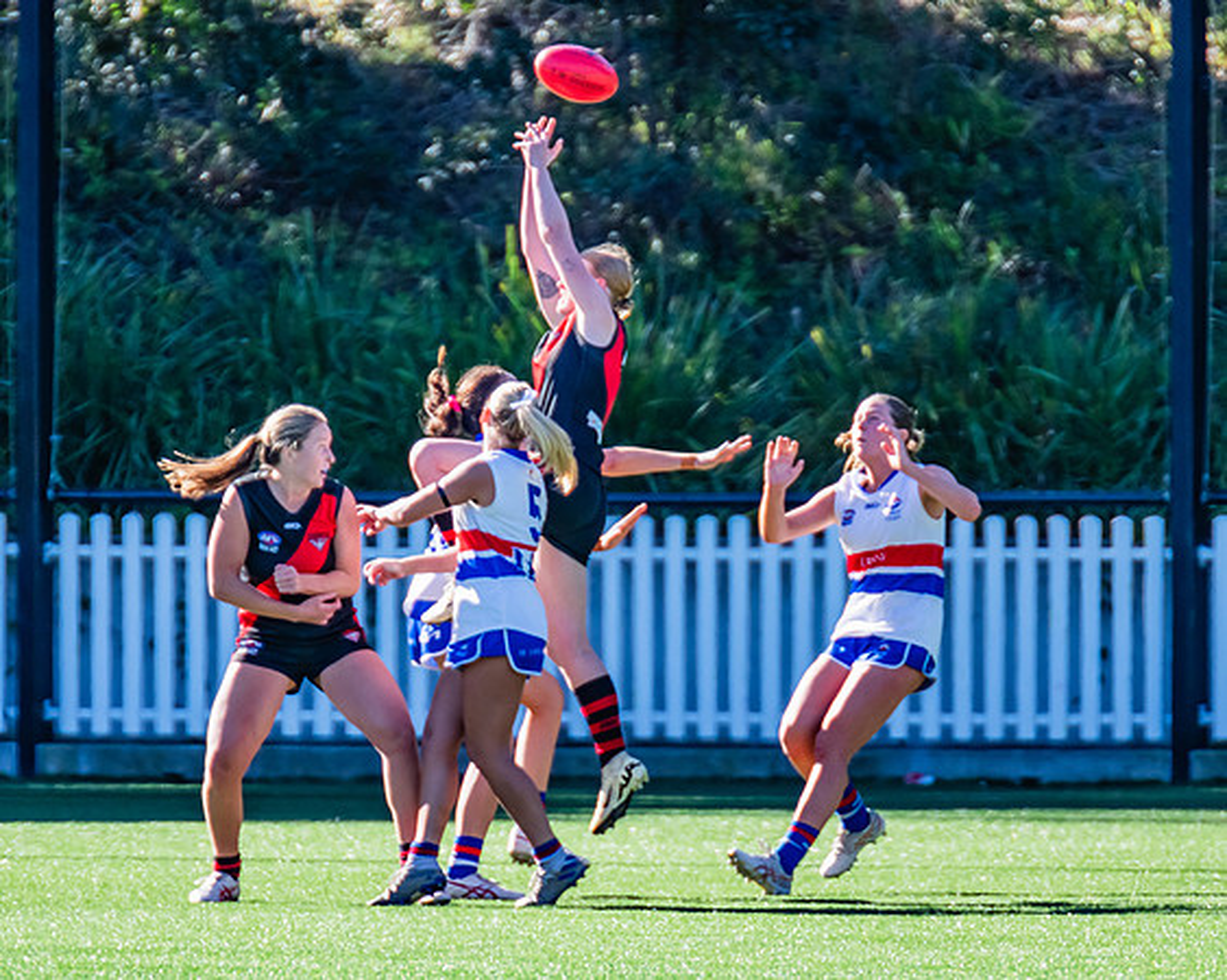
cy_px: 374
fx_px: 34791
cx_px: 536
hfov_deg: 2.0
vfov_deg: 1.6
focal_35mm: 958
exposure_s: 1/1250
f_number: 5.6
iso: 800
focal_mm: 600
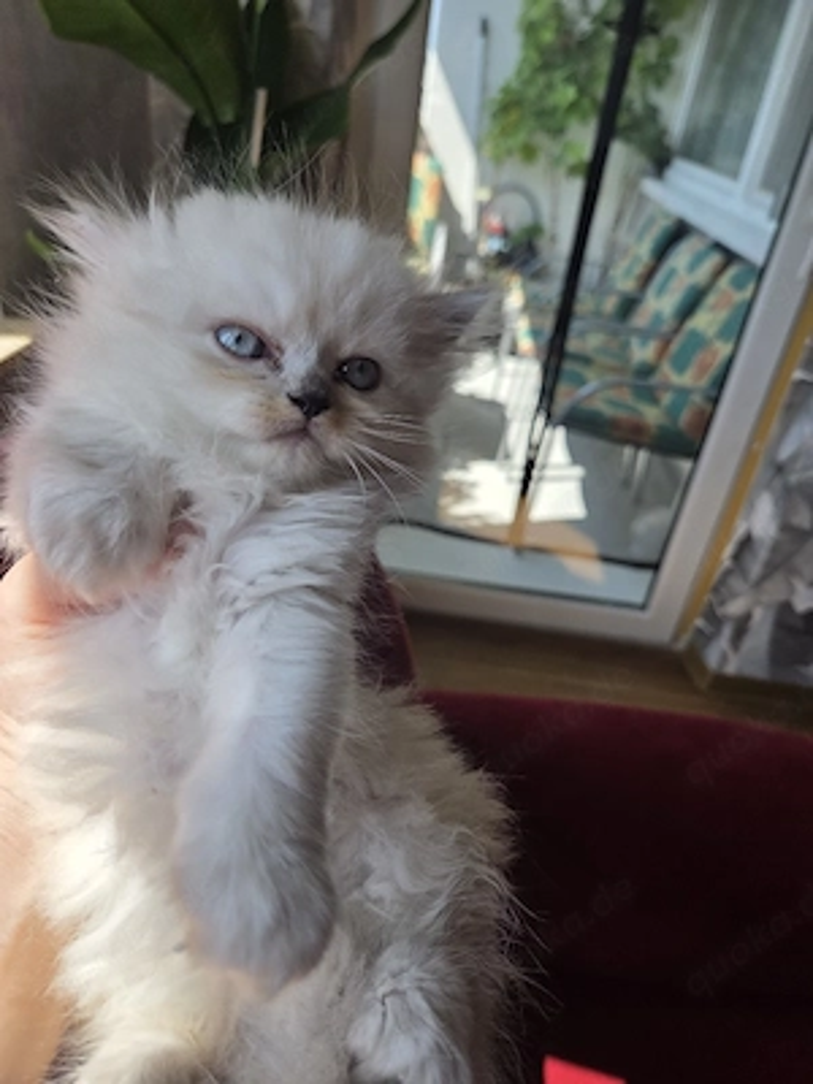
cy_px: 542
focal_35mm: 23
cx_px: 406
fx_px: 720
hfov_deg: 58.9
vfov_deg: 73.9
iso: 80
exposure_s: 1/1250
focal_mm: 5.4
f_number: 1.8
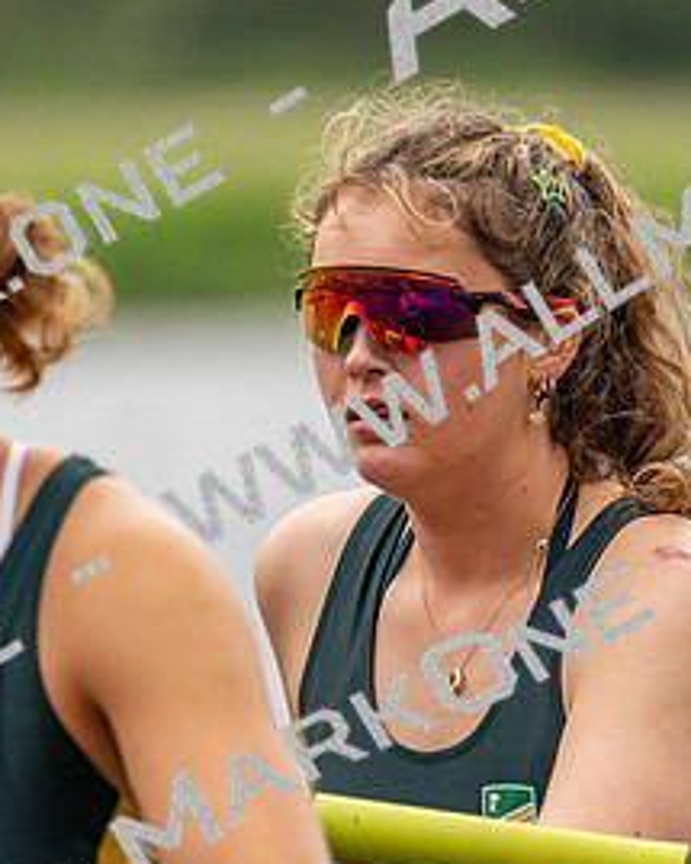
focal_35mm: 1084
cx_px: 559
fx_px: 27727
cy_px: 554
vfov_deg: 1.8
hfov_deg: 1.4
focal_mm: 535
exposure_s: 1/1250
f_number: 6.3
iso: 640
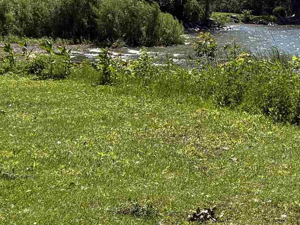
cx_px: 501
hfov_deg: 16.3
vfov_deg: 13.7
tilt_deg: +1.9
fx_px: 918
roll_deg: +0.2
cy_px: -15
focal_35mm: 106
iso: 50
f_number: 1.6
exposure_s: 1/5348
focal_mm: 5.96
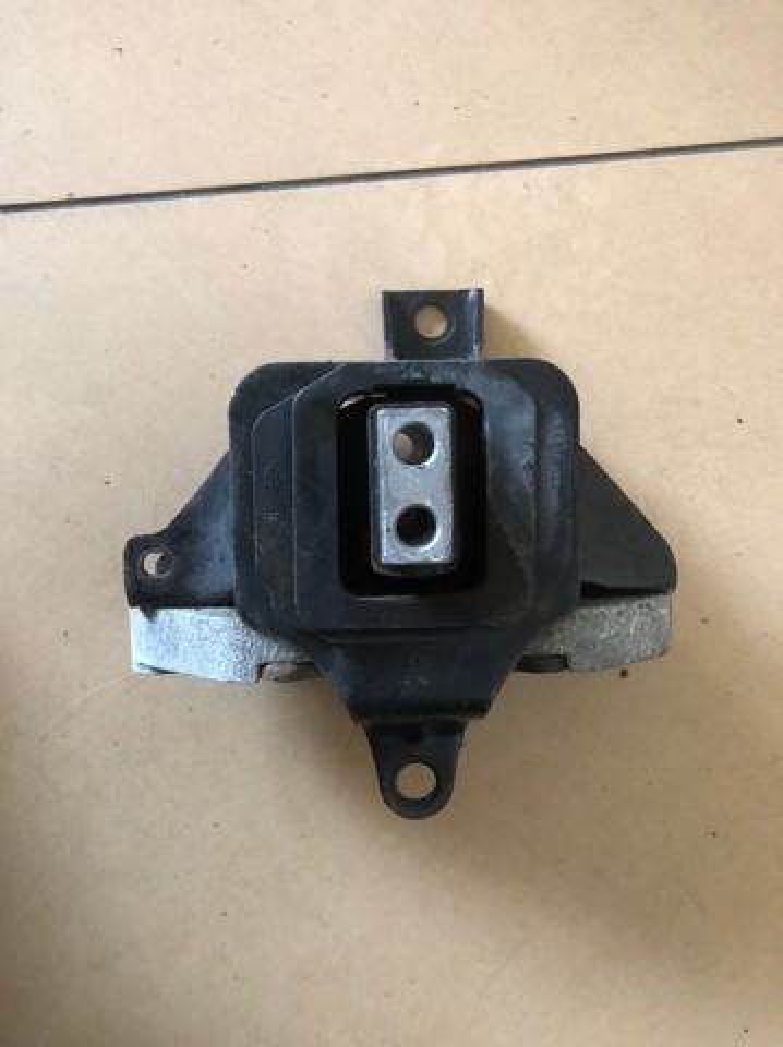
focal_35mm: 28
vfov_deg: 63.5
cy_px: 524
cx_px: 392
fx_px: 846
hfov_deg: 49.7
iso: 100
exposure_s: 1/15
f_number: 1.8
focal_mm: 4
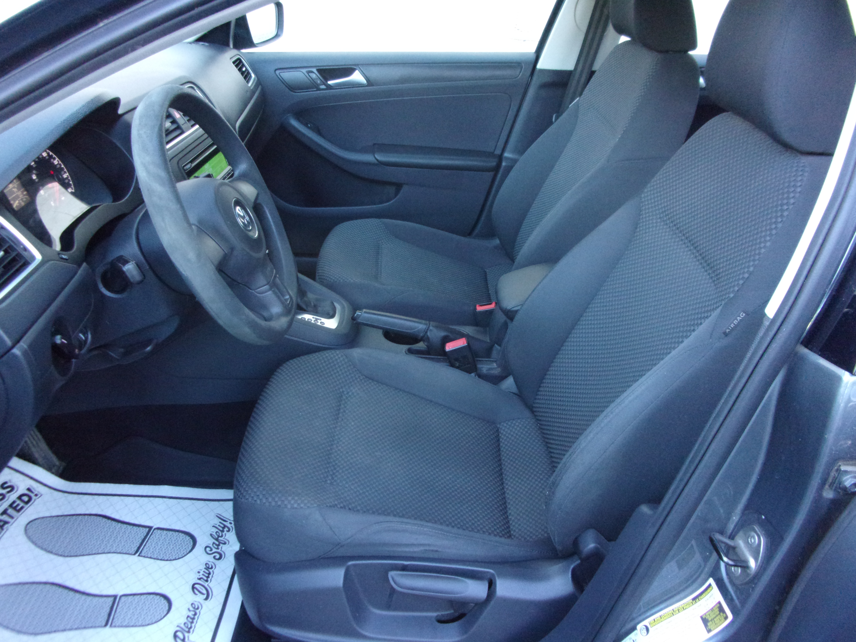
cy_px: 321
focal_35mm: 28
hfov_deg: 63.4
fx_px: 692
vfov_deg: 49.7
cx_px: 428
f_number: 3.9
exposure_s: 1/34
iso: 383
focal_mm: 5.1
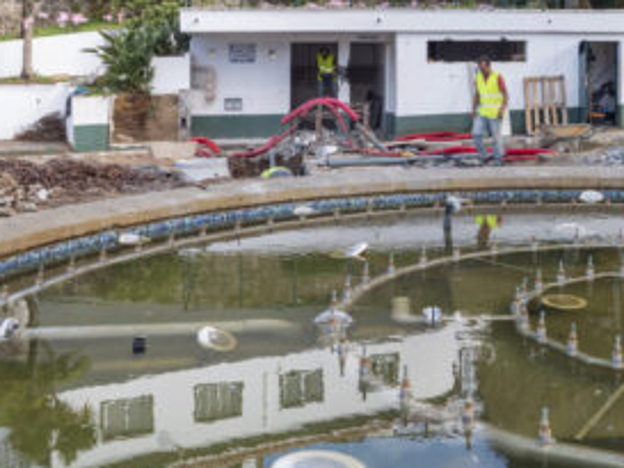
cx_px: 571
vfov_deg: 32.2
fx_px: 812
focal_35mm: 45
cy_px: 247
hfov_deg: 38.9
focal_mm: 12
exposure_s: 1/320
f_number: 5
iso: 200
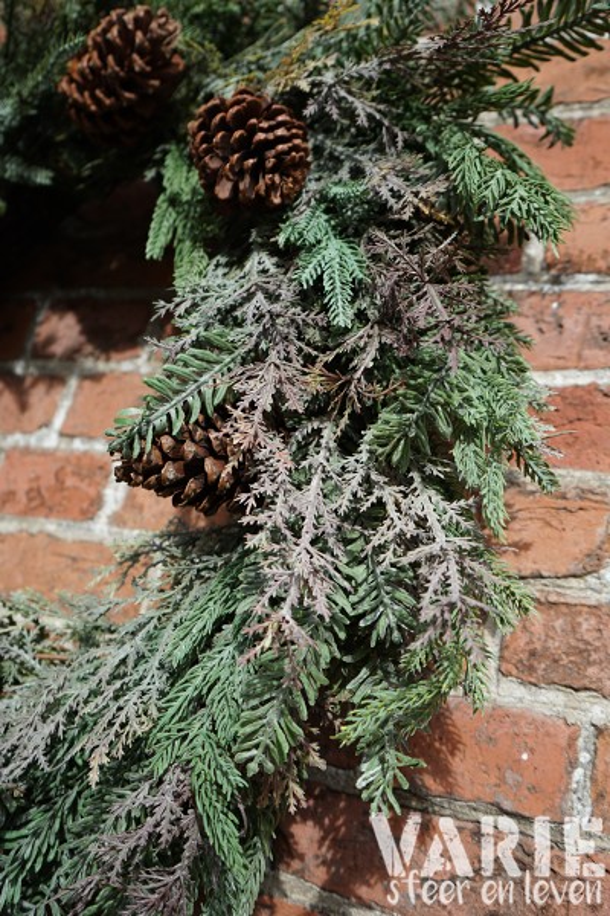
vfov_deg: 53.1
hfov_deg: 36.9
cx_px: 305
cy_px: 458
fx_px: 915
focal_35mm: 36
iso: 100
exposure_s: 1/200
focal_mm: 36
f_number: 6.3
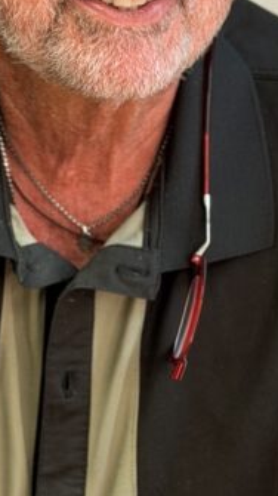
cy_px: 61
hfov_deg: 7.6
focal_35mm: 160
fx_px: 2100
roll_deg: -0.6
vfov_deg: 13.3
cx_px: 83
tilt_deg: -9.2
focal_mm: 6.76
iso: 64
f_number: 1.78
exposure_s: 1/60
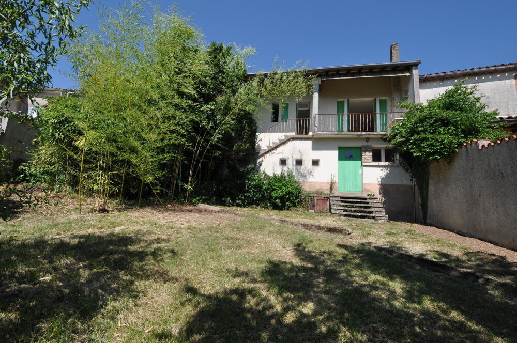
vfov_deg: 77.2
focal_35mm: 15
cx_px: 258
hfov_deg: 100.5
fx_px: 215
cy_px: 172
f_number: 9
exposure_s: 1/320
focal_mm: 10
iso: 200
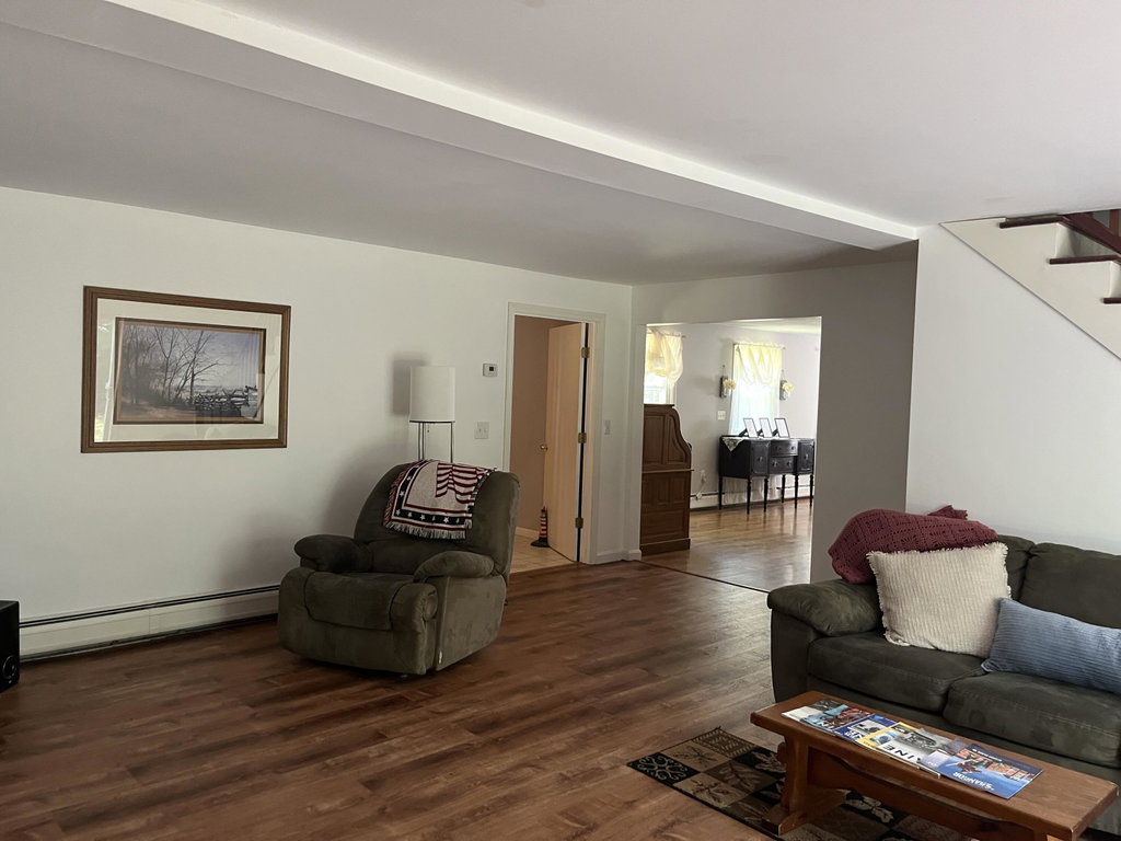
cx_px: 560
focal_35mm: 26
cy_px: 420
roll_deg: -2.4
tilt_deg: -1.5
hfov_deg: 67.3
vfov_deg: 53.1
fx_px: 842
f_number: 1.6
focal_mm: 5.1
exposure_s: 1/60
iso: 400
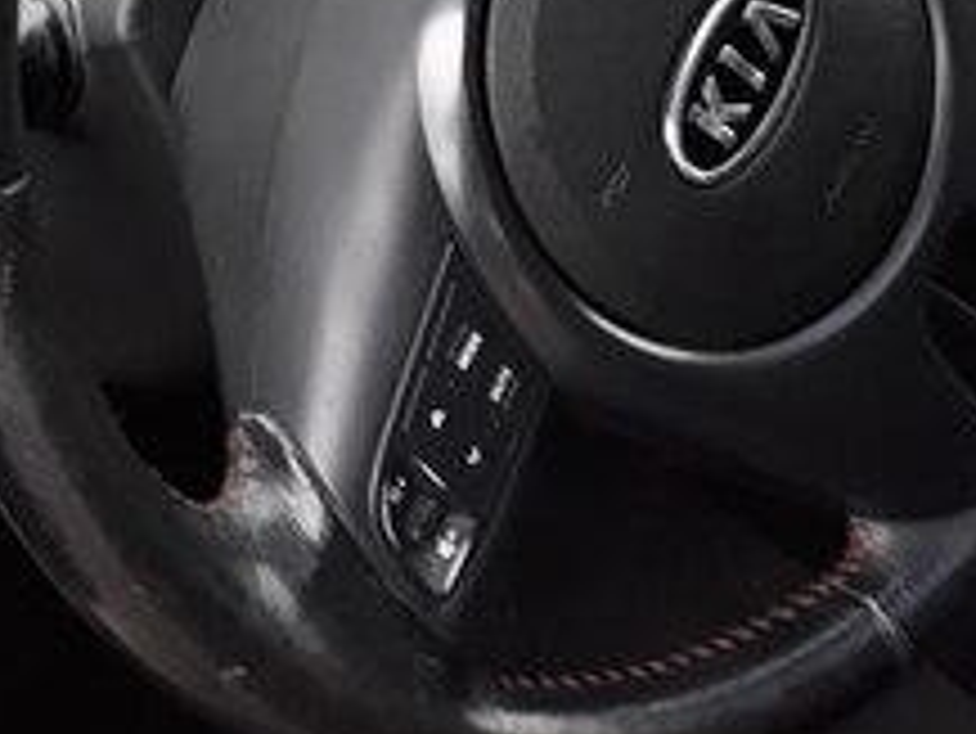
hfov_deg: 23.7
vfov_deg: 16.6
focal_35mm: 82
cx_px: 315
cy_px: -322
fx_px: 2313
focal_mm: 3.71
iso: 160
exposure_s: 1/50
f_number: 1.7
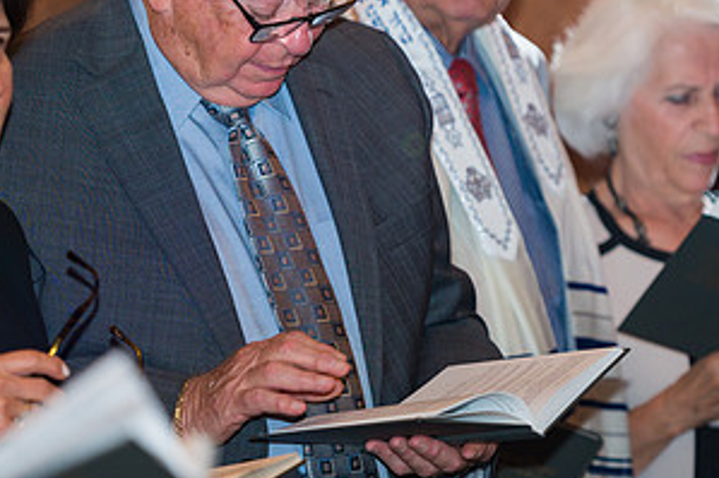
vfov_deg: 4.9
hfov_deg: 7.4
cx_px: 279
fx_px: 5569
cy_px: 190
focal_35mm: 279
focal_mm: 140
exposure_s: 1/200
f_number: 3.2
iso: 800
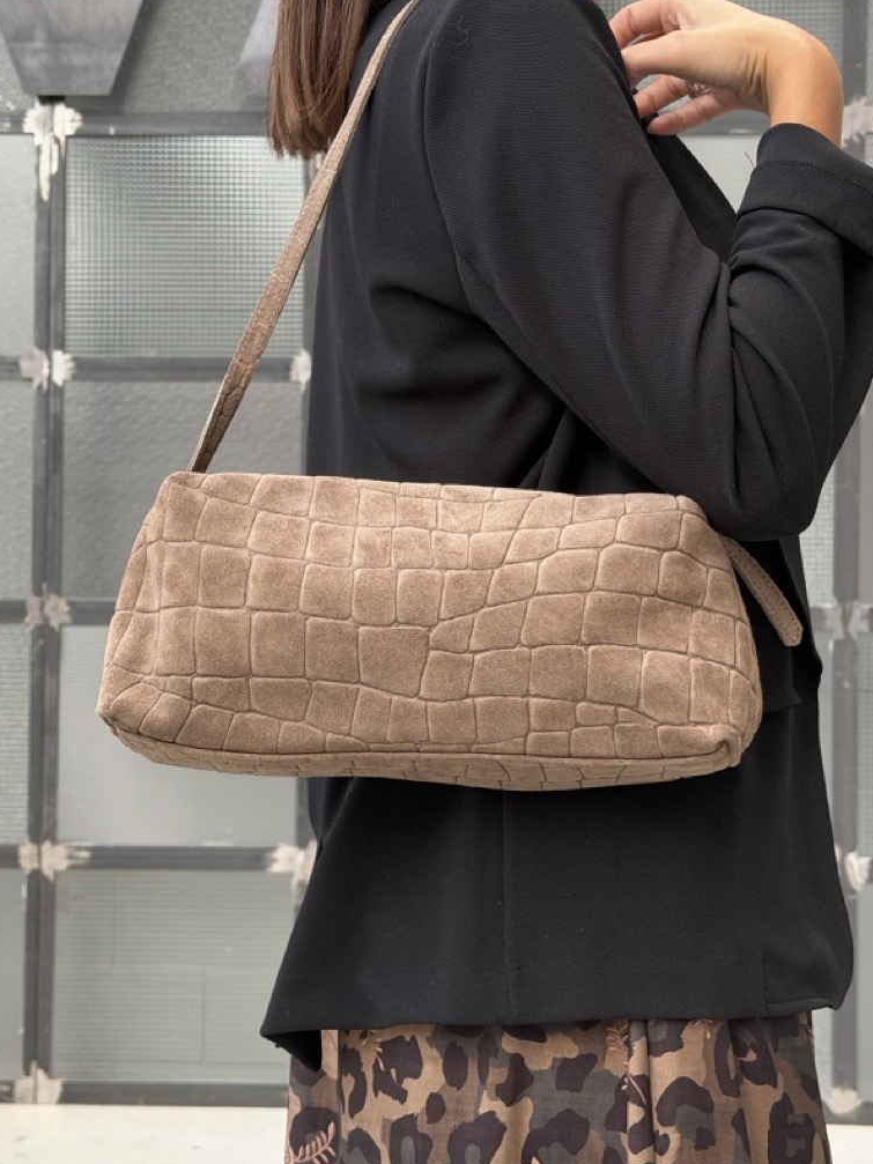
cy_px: 531
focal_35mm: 61
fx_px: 2052
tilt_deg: +0.8
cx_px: 446
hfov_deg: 24.0
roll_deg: -0.7
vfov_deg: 31.7
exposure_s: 1/60
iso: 160
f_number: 1.78
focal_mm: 6.76
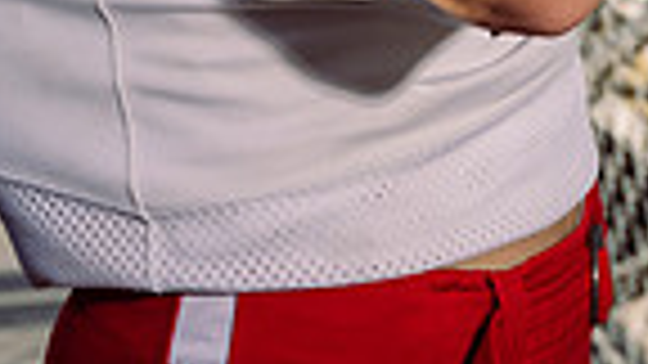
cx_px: 410
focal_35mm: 167
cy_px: -634
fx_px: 2869
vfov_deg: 6.7
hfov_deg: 12.9
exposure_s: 1/250
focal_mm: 51
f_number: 5
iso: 50
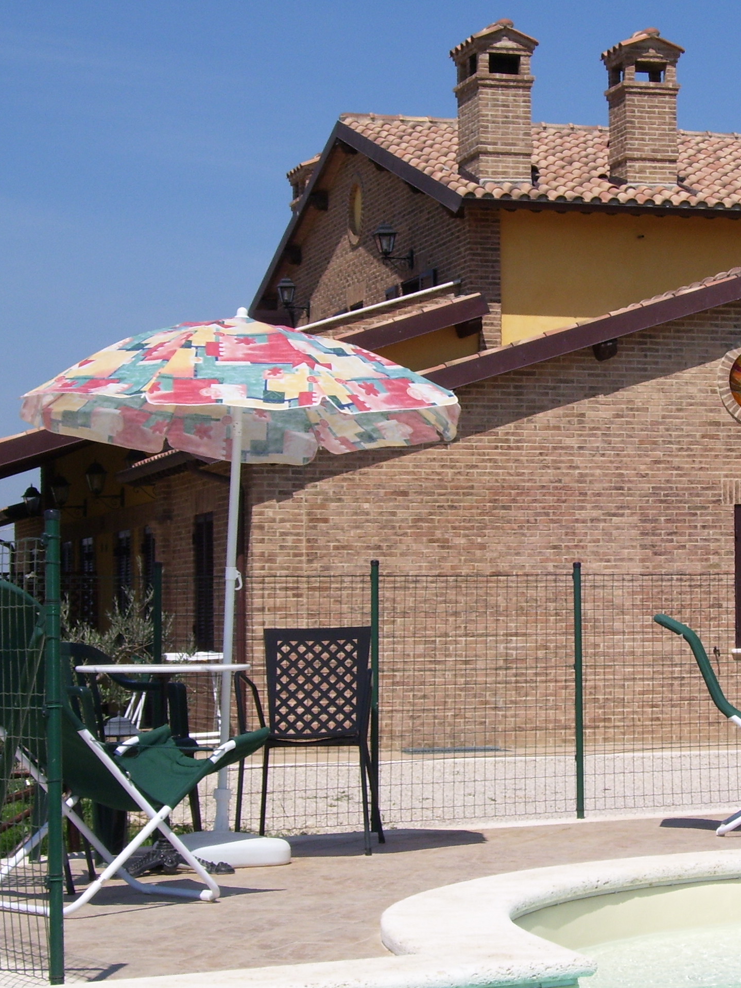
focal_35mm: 94
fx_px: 2682
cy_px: 497
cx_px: 610
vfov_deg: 20.9
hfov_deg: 15.6
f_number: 6.7
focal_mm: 11.6
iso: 80
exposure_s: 1/500
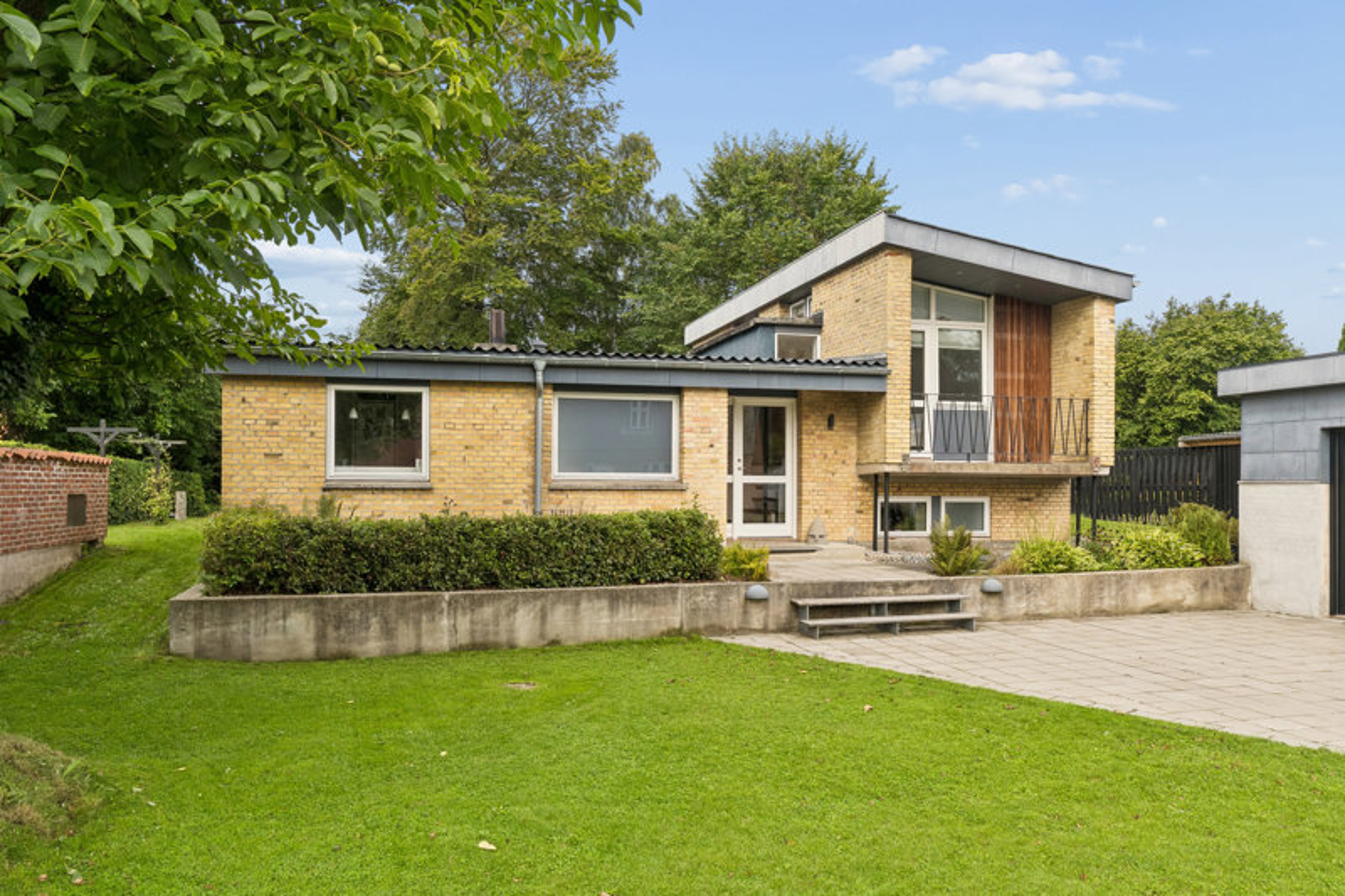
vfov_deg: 47.9
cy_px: 448
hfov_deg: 67.4
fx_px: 1008
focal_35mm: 27
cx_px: 672
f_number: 8
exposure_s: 1/250
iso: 250
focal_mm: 18
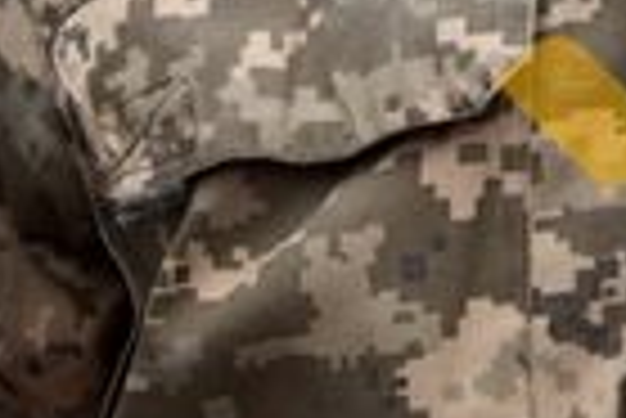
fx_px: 5257
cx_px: 225
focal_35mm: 302
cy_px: -499
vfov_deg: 4.5
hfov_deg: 6.8
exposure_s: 1/80
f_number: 6.3
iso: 500
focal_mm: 40
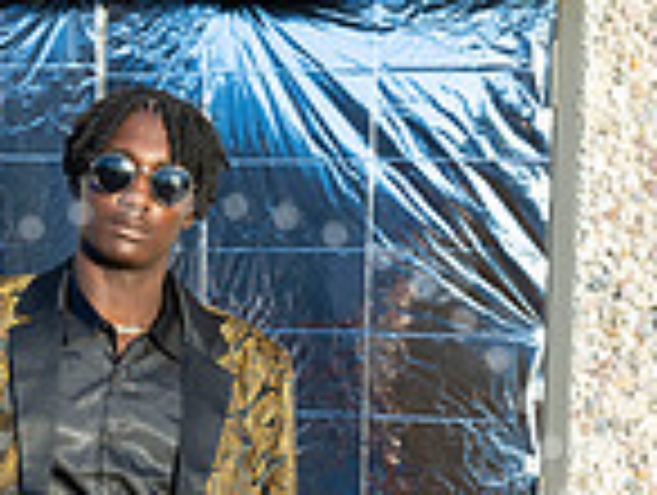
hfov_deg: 14.4
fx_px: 2585
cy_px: 608
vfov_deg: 10.7
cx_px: 176
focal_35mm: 136
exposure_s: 1/250
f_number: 7.1
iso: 320
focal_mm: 46
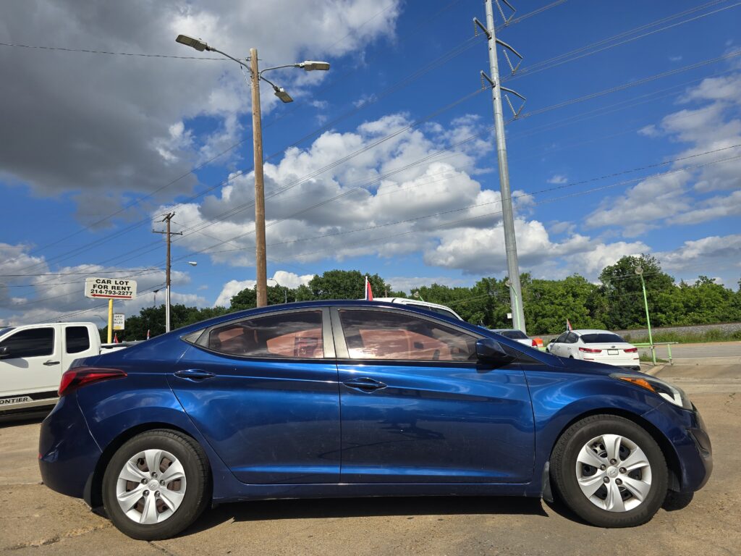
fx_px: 492
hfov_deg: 73.9
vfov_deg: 58.9
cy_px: 278
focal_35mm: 23
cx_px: 370
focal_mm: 6.3
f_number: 1.7
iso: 12
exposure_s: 1/1354
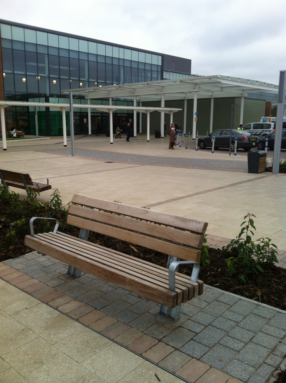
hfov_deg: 40.6
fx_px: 387
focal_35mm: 35
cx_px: 143
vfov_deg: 52.7
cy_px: 192
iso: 80
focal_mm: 3.85
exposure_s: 1/145
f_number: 2.8
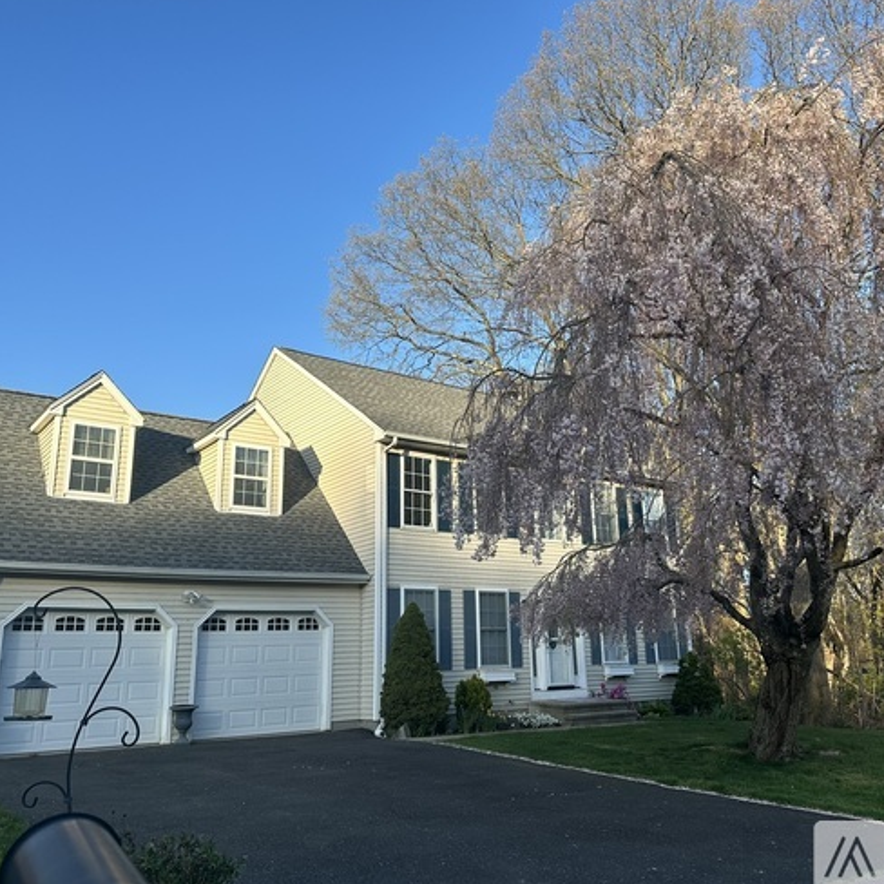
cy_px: 440
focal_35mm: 29
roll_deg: +1.7
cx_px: 503
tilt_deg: +16.2
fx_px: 838
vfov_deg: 55.6
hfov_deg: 55.4
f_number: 1.78
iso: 80
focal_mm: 6.86
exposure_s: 1/1453
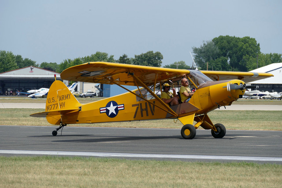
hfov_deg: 8.8
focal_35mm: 235
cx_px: 141
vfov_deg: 5.9
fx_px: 1841
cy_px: 94
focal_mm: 85.83
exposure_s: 1/1600
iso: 125
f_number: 4
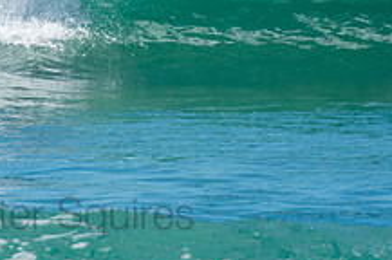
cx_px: 54
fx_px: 17472
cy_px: -86
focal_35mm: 1607
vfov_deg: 0.9
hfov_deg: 1.3
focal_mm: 400
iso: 220
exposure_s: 1/1250
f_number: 5.6
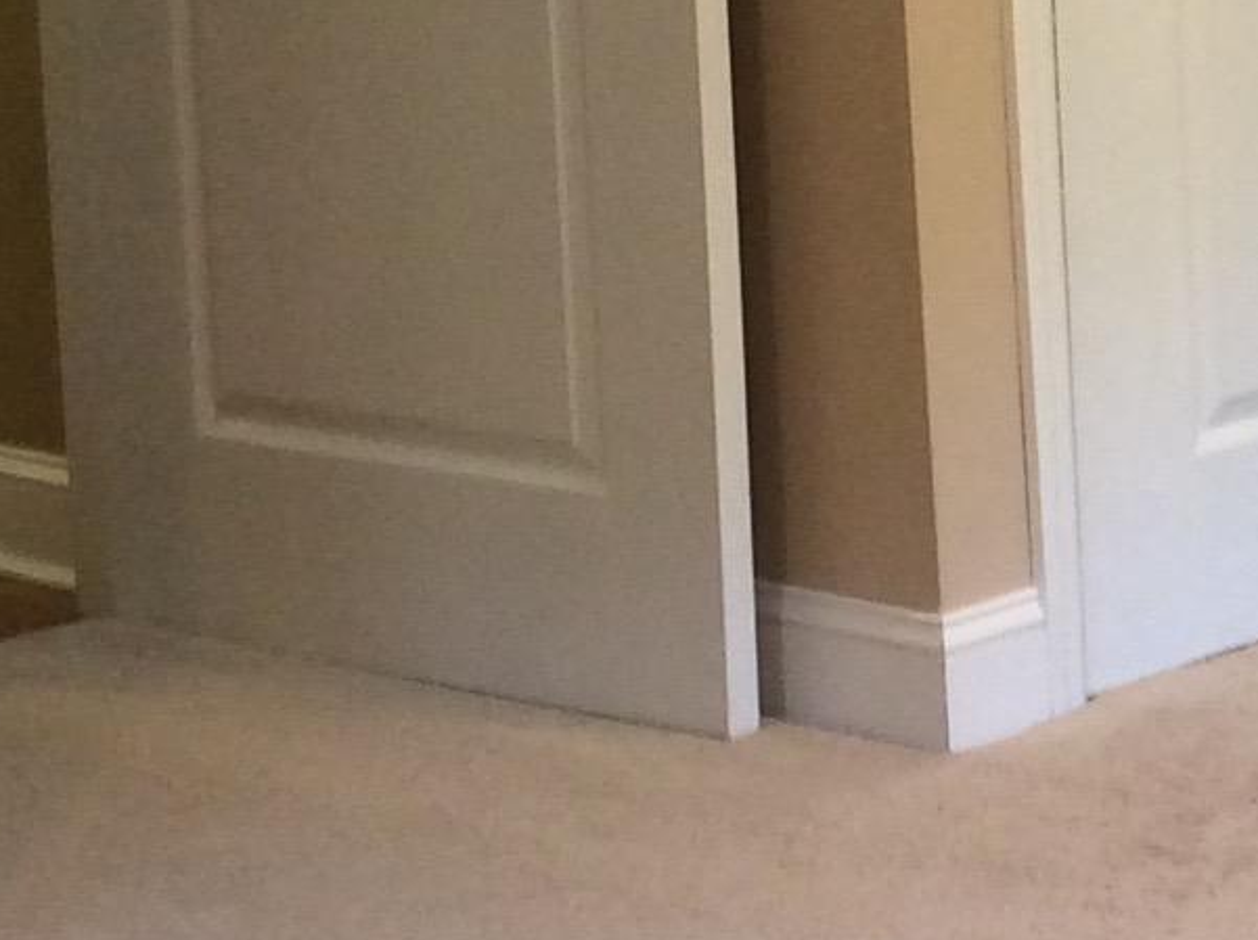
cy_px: -27
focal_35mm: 138
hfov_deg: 13.6
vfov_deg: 10.6
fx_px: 5008
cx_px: 1809
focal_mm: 3.3
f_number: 2.4
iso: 64
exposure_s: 1/24
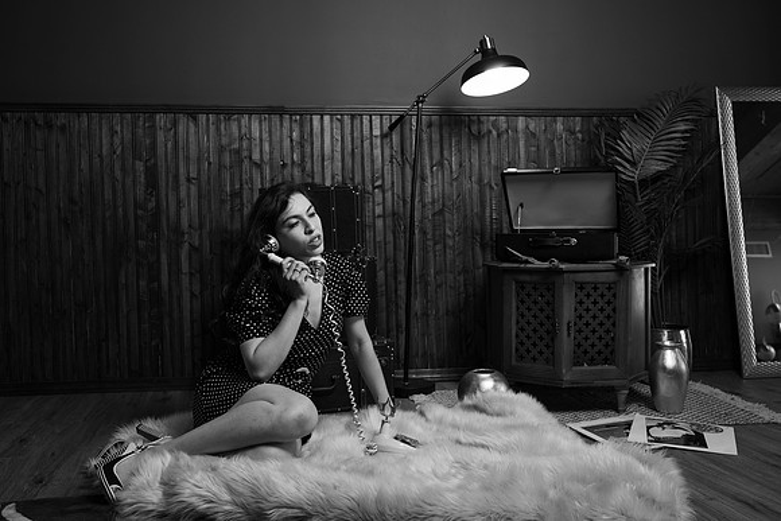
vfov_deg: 37.9
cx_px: 390
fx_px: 759
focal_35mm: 35
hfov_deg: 54.4
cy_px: 260
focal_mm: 35
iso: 160
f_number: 4
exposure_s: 1/160
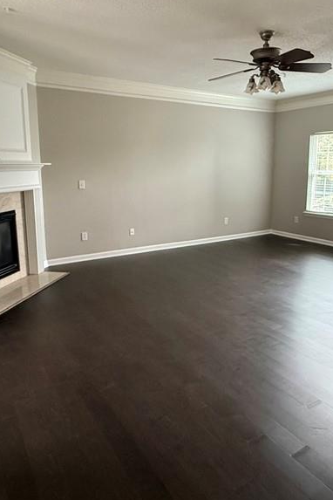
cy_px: 226
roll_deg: -0.6
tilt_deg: -9.6
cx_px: 177
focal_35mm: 26
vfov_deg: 69.2
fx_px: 361
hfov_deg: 49.5
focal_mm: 2.22
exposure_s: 1/120
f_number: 2.2
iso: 500
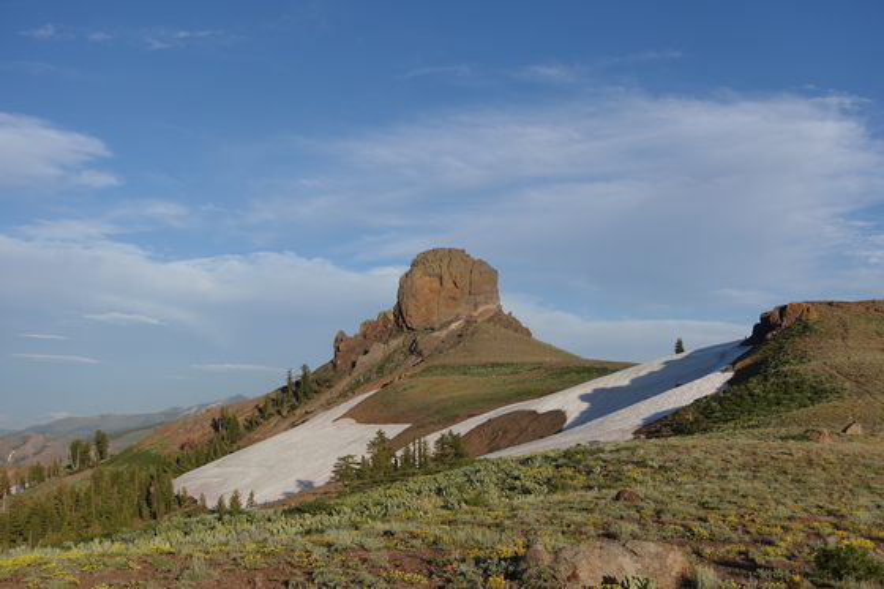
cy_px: 294
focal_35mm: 44
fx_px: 1080
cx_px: 442
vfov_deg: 30.5
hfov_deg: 44.5
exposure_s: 1/125
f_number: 4
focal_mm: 16.72
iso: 100
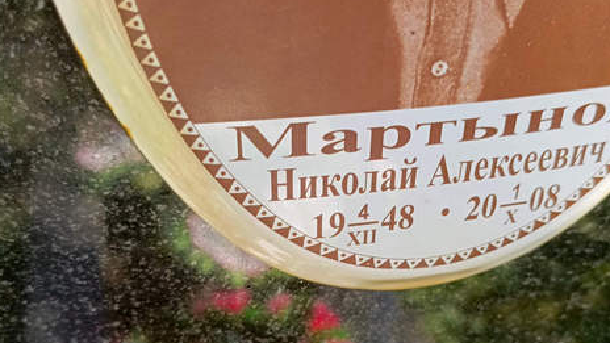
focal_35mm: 47
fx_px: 760
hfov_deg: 43.6
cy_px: 263
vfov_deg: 25.1
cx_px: 351
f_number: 1.69
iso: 120
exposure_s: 1/100
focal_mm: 4.76
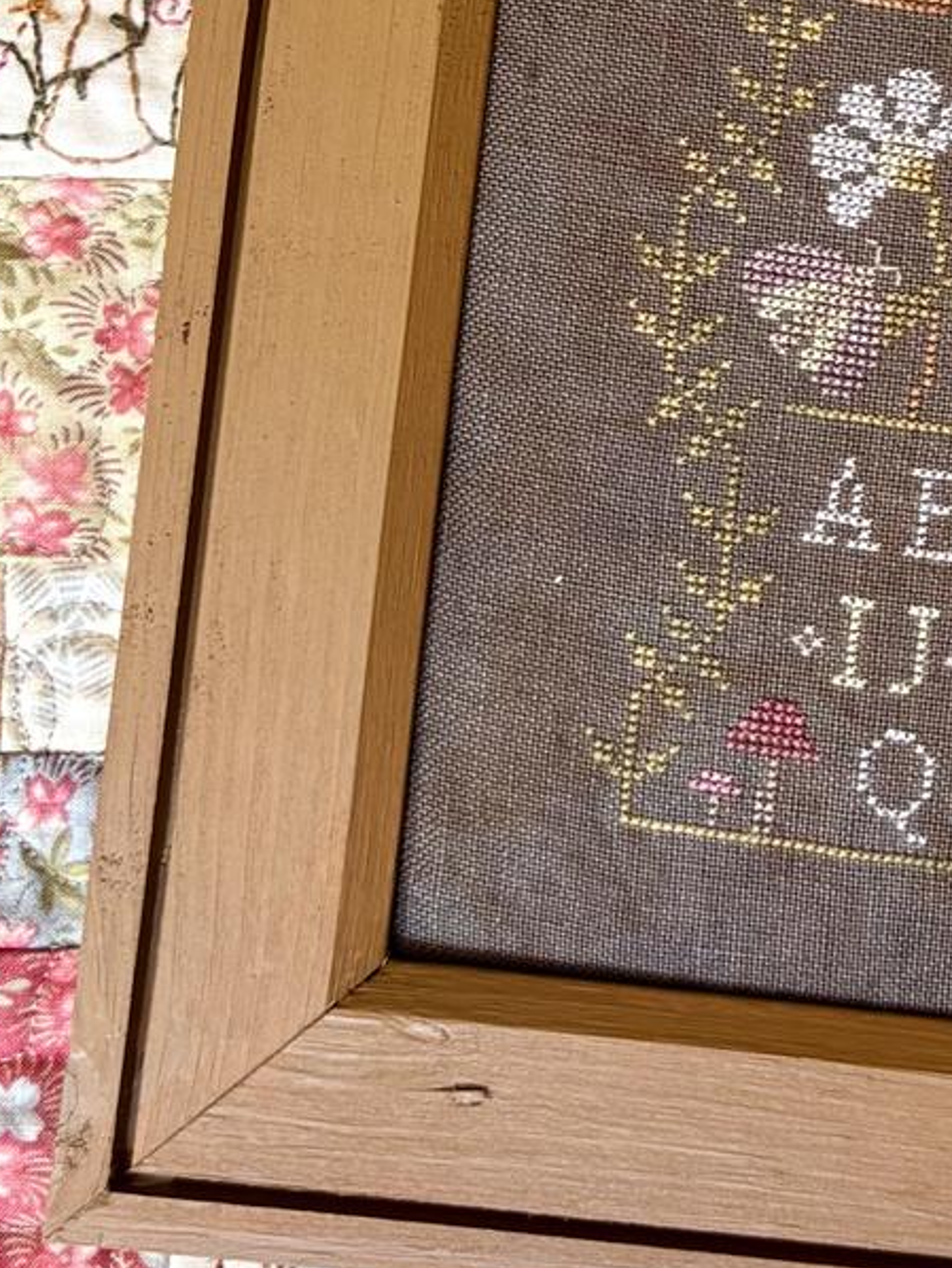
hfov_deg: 15.3
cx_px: 1427
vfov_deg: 20.8
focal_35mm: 89
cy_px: -170
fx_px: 3261
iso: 40
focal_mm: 5.96
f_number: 1.6
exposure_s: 1/121
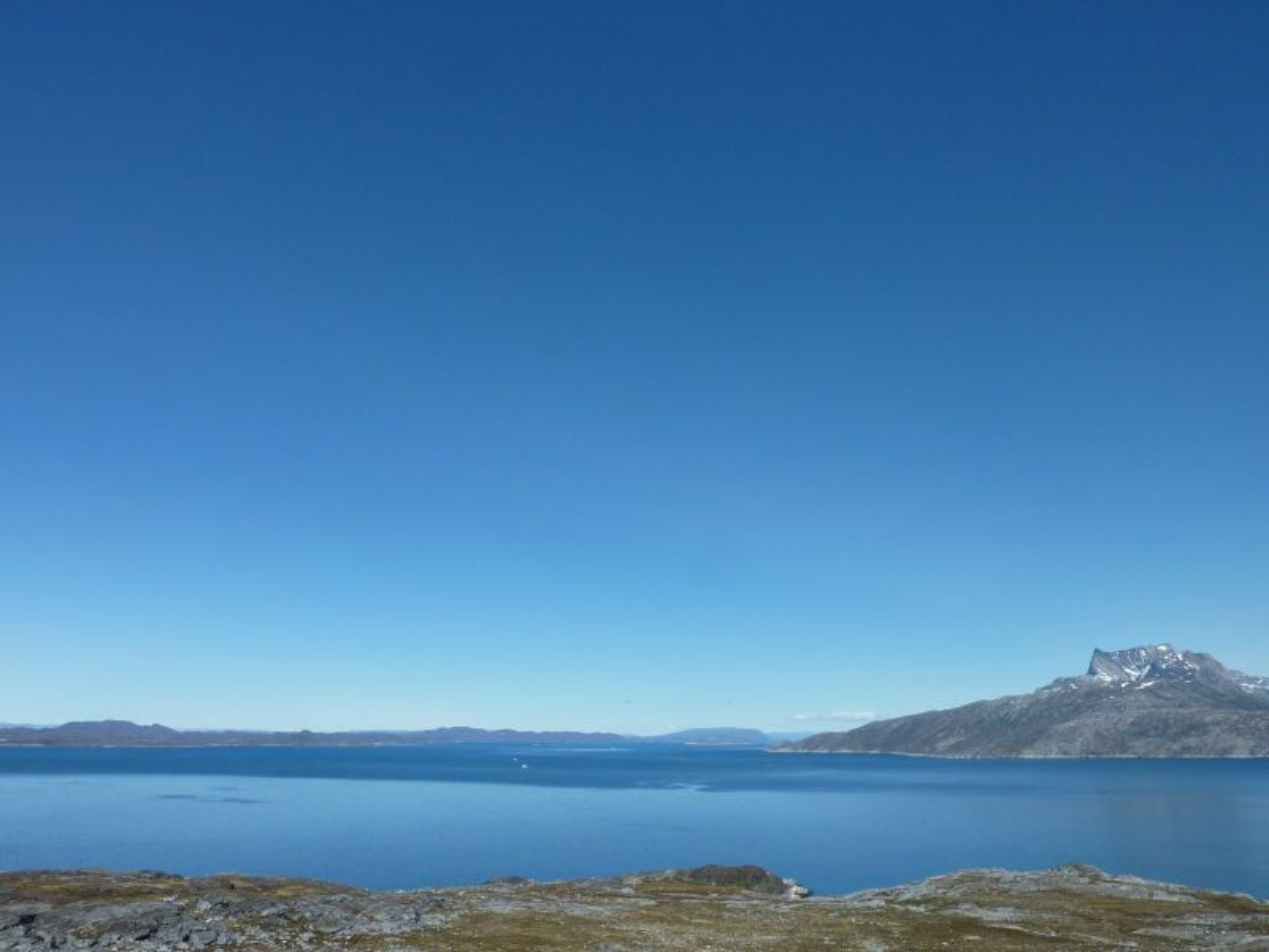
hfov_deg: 69.4
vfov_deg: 54.9
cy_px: 476
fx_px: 916
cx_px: 634
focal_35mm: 25
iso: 80
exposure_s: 1/500
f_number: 5.6
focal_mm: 4.1
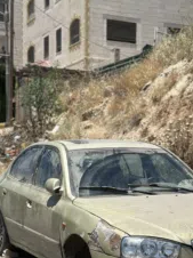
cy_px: 187
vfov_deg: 22.9
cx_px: 142
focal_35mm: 85
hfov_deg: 17.2
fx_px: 633
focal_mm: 6.86
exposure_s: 1/8929
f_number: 1.78
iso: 100
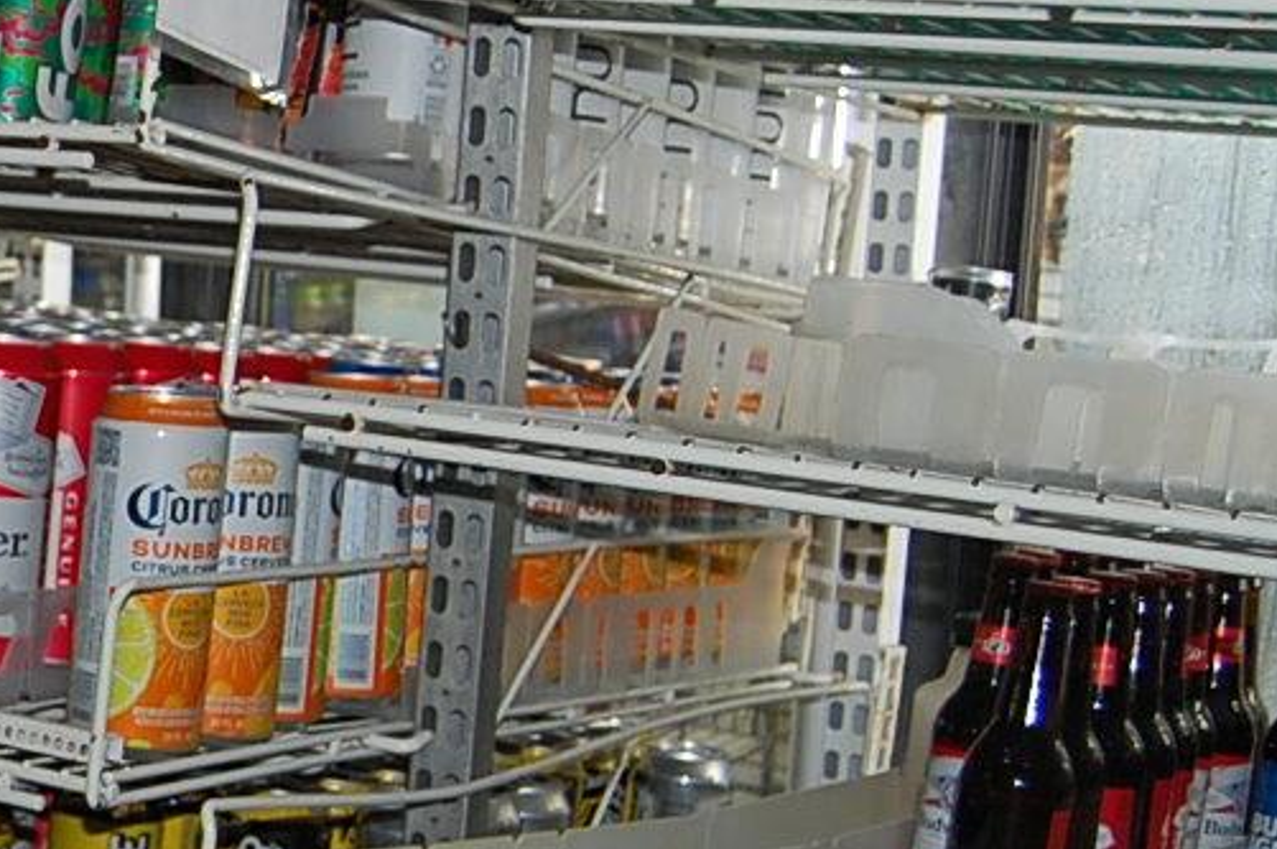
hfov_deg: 22.6
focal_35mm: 81
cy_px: 515
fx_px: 2870
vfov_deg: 16.8
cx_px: -342
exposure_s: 1/60
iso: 400
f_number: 3.5
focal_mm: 18
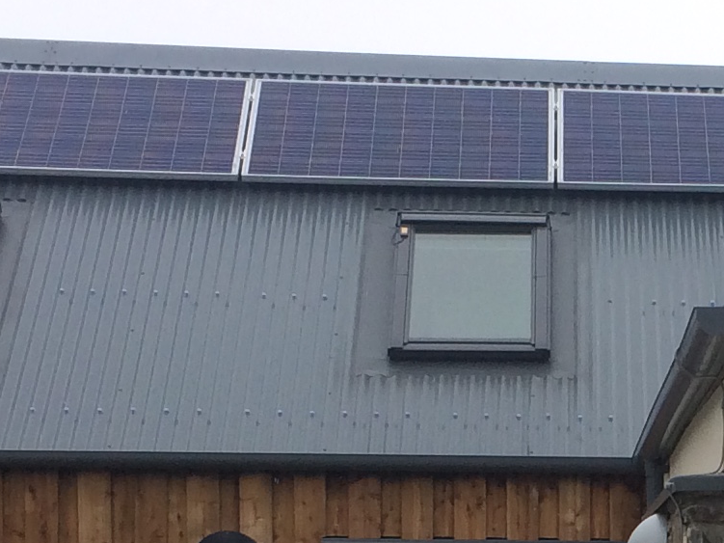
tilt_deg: -0.9
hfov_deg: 15.1
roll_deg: +1.0
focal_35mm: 126
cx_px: 855
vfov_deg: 11.5
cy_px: 704
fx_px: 2635
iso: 32
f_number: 2.2
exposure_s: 1/873
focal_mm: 4.15
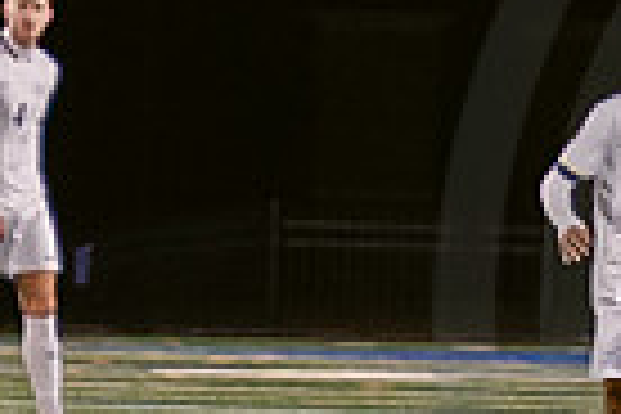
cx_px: 1366
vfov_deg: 1.3
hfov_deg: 2.0
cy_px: 843
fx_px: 18146
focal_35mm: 1052
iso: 2500
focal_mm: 70
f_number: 3.2
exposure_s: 1/250
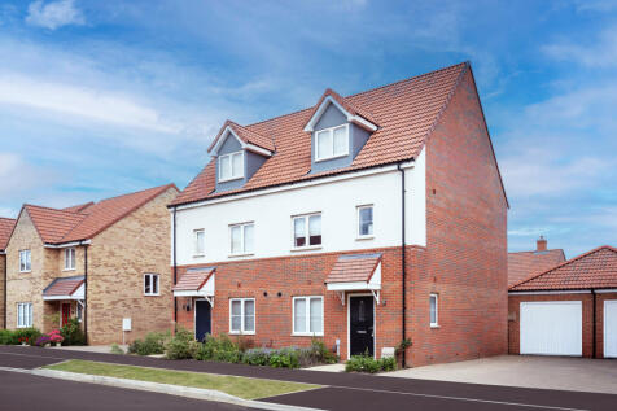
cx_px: 308
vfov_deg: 42.9
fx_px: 523
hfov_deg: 61.1
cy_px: 206
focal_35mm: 30
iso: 200
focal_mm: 30.5
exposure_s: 1/2500
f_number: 2.8
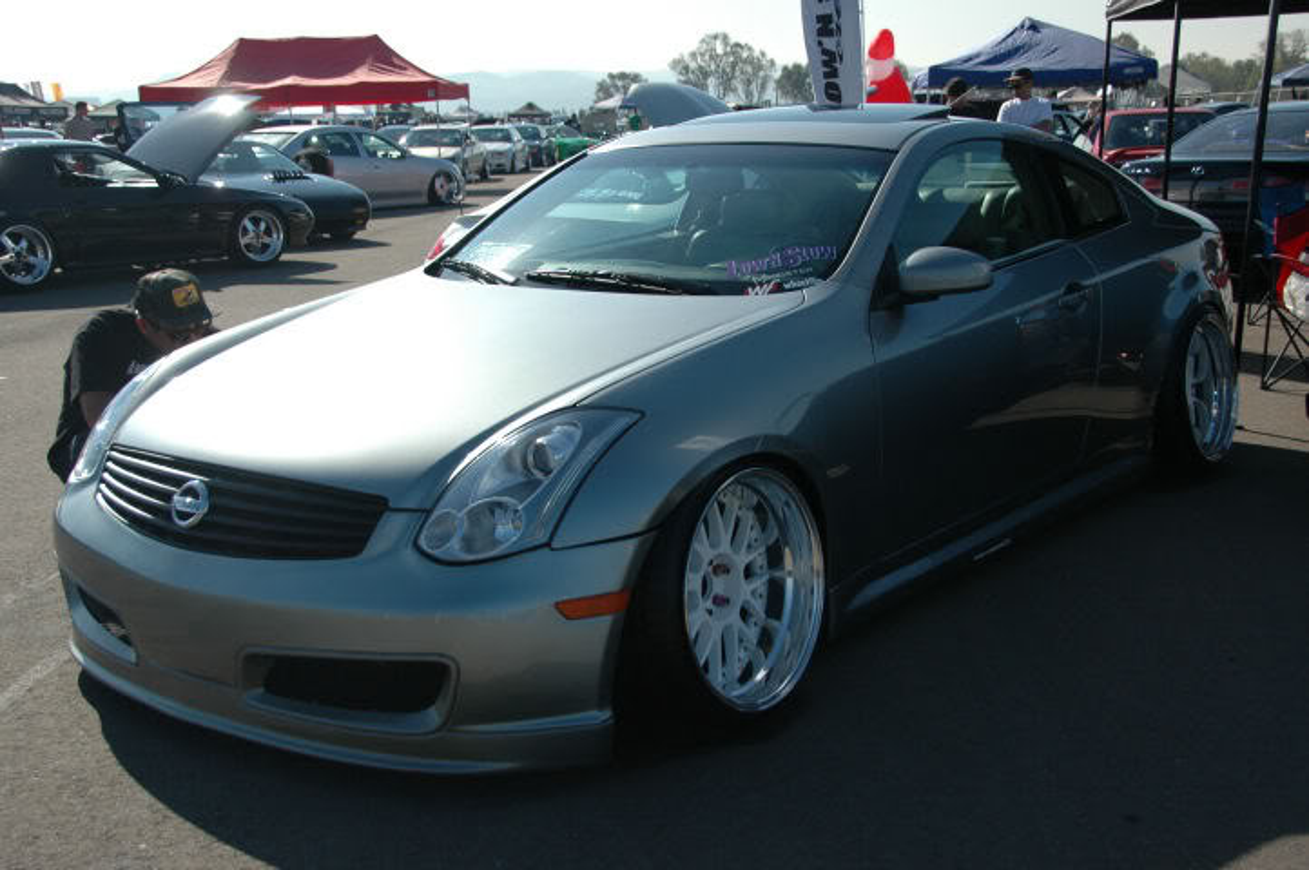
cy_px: 435
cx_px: 654
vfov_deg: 33.0
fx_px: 1471
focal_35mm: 40
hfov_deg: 48.0
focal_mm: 27
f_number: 4.5
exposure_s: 1/1250
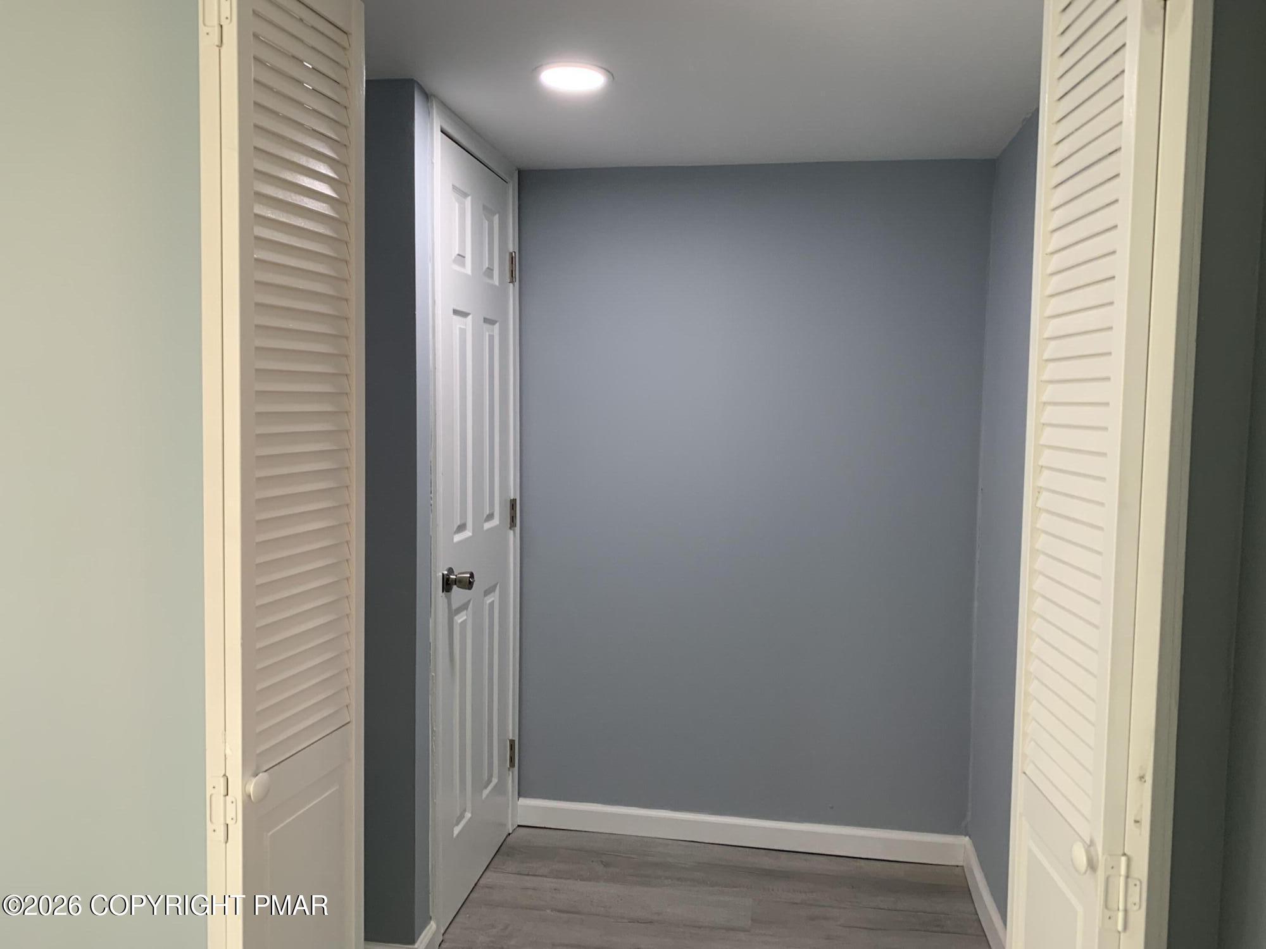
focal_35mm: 26
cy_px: 474
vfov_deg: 53.1
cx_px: 633
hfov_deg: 67.3
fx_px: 951
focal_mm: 4.25
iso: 100
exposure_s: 1/60
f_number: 1.8
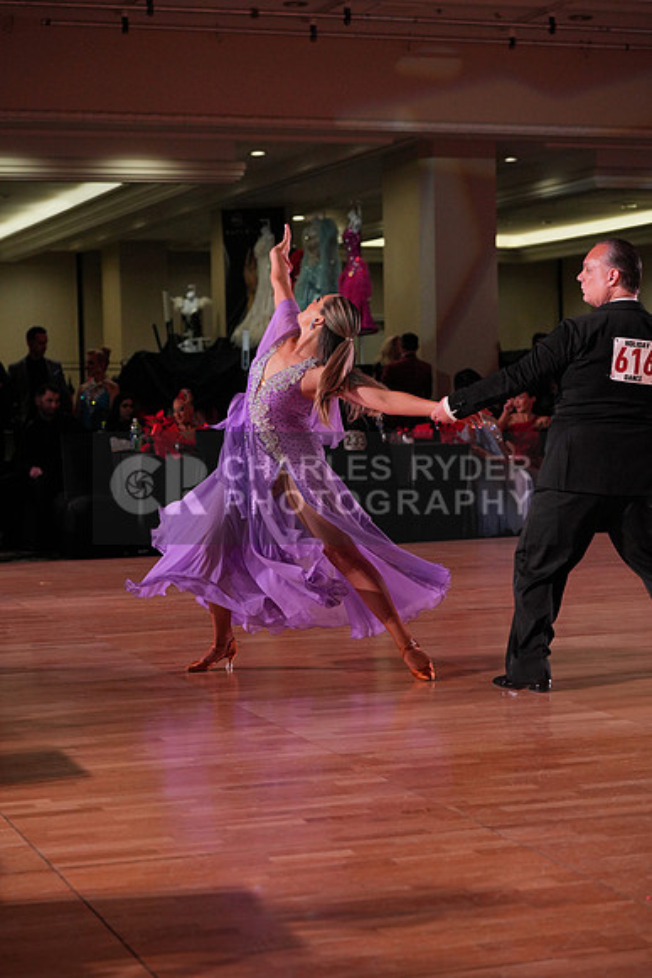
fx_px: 1900
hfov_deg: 19.5
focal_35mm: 70
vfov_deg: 28.8
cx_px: 326
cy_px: 489
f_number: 4
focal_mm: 70
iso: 1600
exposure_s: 1/500
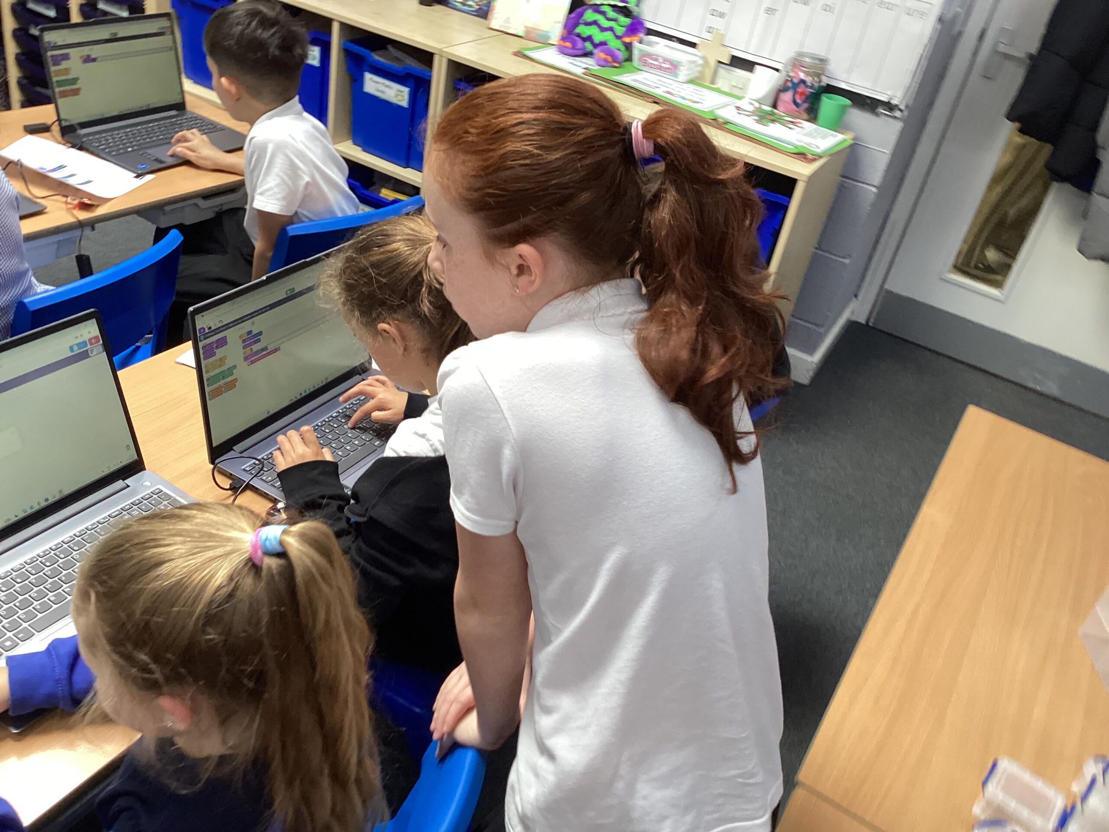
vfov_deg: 45.4
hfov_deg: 58.4
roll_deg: -13.9
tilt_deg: -36.3
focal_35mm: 31
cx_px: 554
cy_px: 416
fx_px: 993
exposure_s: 1/60
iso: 100
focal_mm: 3.3
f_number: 2.4
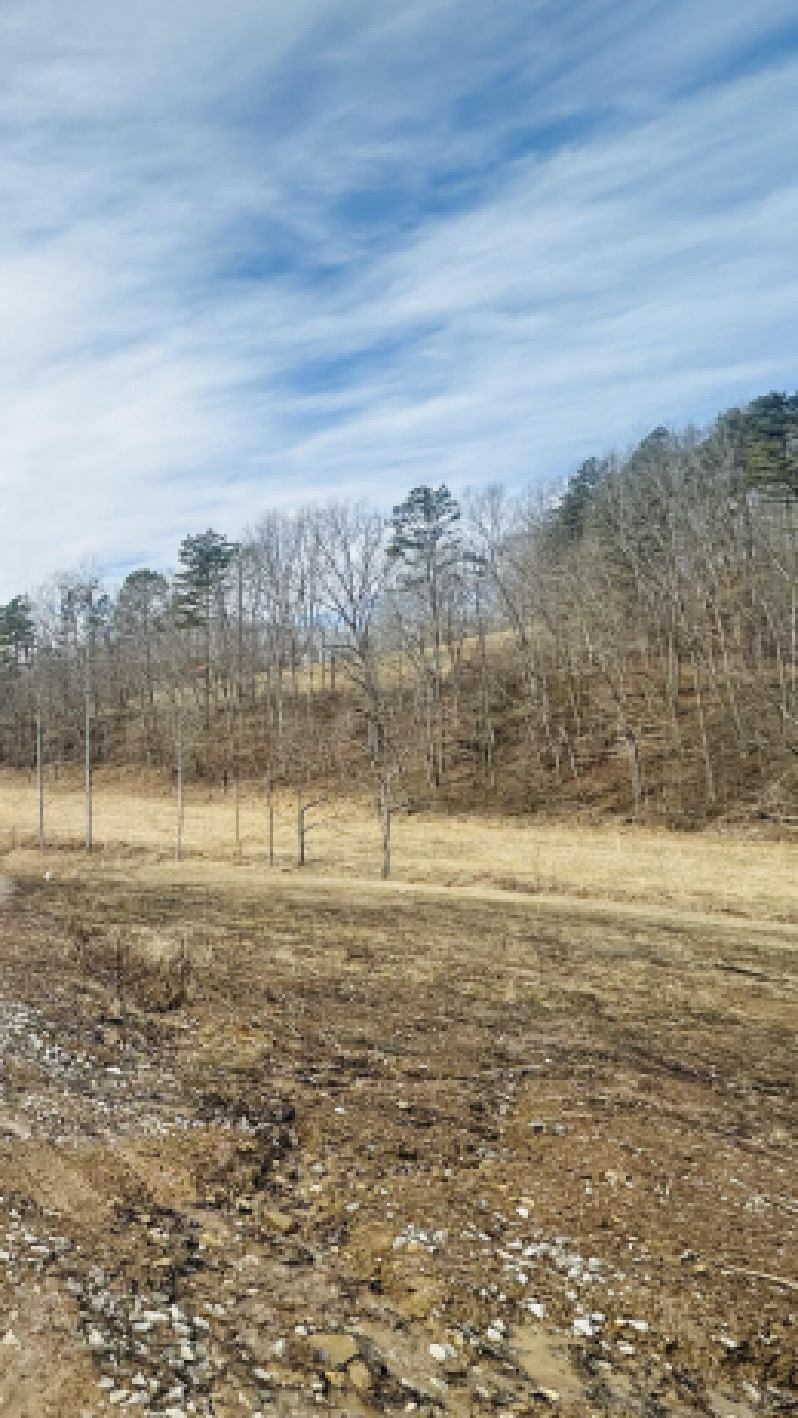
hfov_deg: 43.3
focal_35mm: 22
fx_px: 827
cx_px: -20
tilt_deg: +1.8
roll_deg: -2.4
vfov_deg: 81.1
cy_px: 669
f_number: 2.2
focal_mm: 2.22
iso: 50
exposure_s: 1/2398
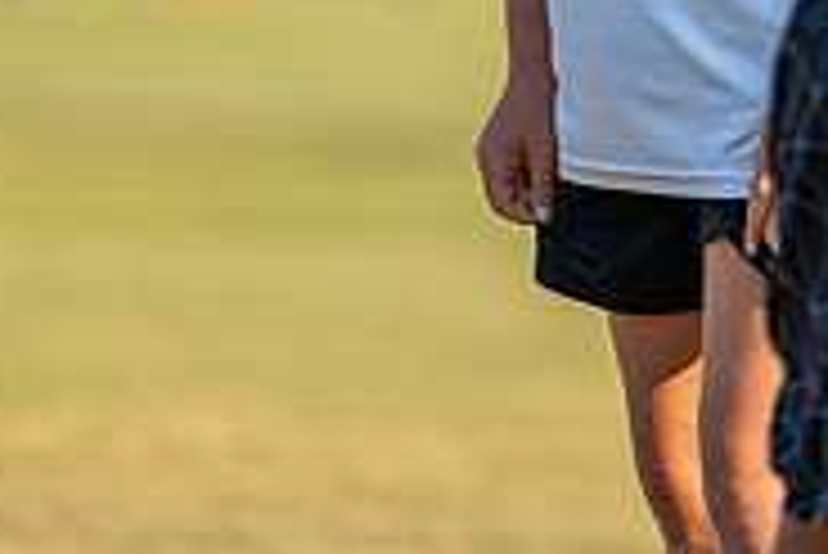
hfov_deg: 3.3
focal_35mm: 615
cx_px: 720
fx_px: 14156
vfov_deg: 2.2
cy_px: -383
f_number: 2.8
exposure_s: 1/2000
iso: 200
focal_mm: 167
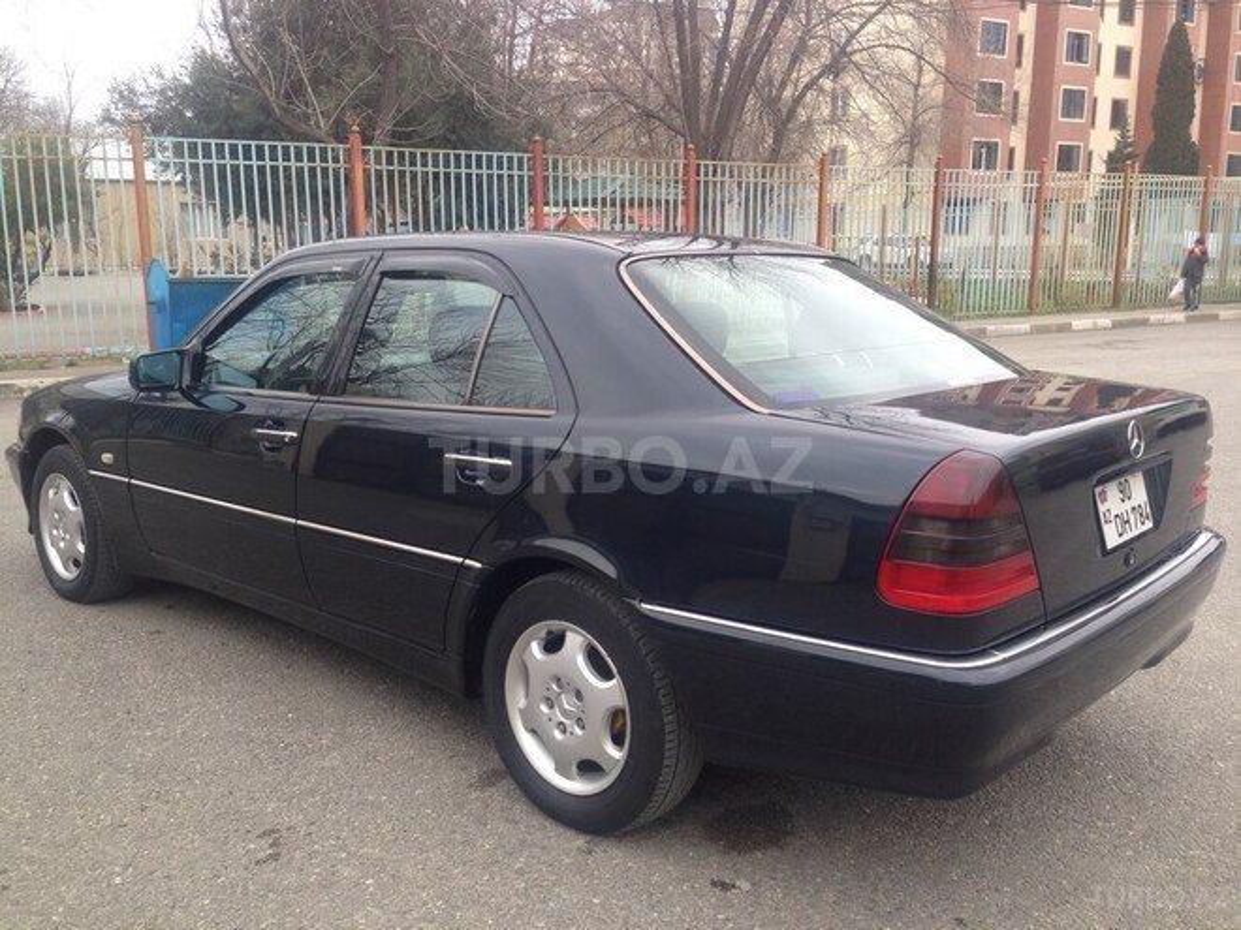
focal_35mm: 33
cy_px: 465
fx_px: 1183
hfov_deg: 55.4
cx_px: 620
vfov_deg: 42.9
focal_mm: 4.12
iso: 50
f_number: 2.4
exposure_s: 1/291
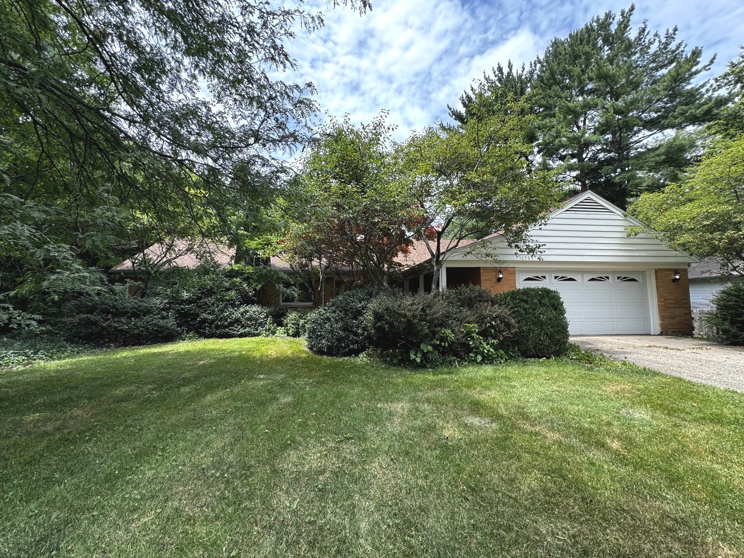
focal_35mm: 14
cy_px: 279
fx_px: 301
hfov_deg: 102.1
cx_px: 372
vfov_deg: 85.7
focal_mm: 2.22
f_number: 2.2
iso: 40
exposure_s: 1/373
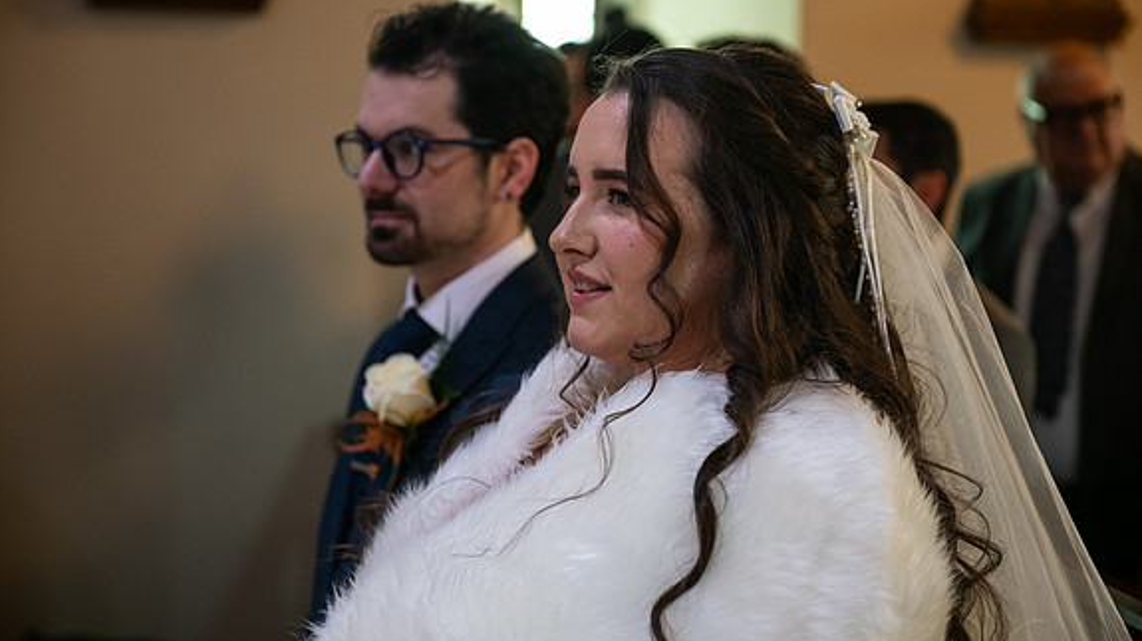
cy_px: 303
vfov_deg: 16.3
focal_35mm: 74
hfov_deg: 28.6
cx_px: 568
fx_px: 2240
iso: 1600
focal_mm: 70
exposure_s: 1/160
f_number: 3.5
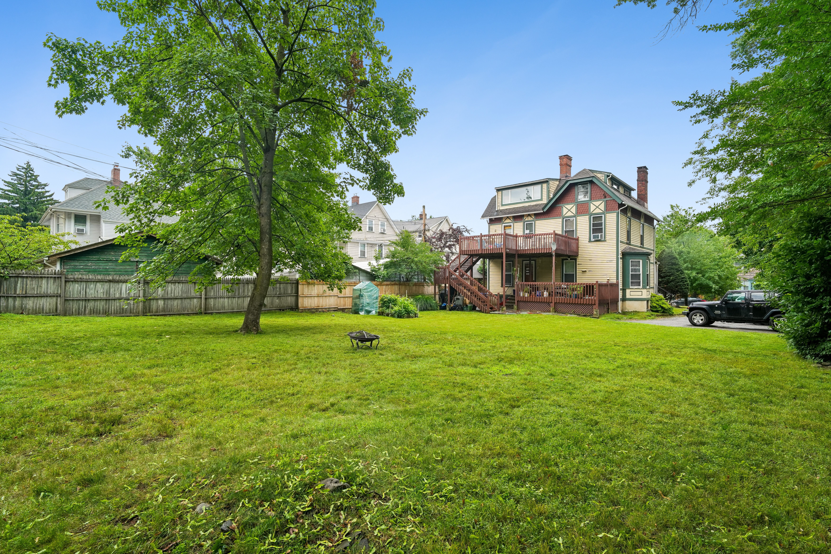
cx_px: 416
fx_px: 369
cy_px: 277
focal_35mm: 16
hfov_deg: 96.7
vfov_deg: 73.7
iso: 400
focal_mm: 16
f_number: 8
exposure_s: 1/125
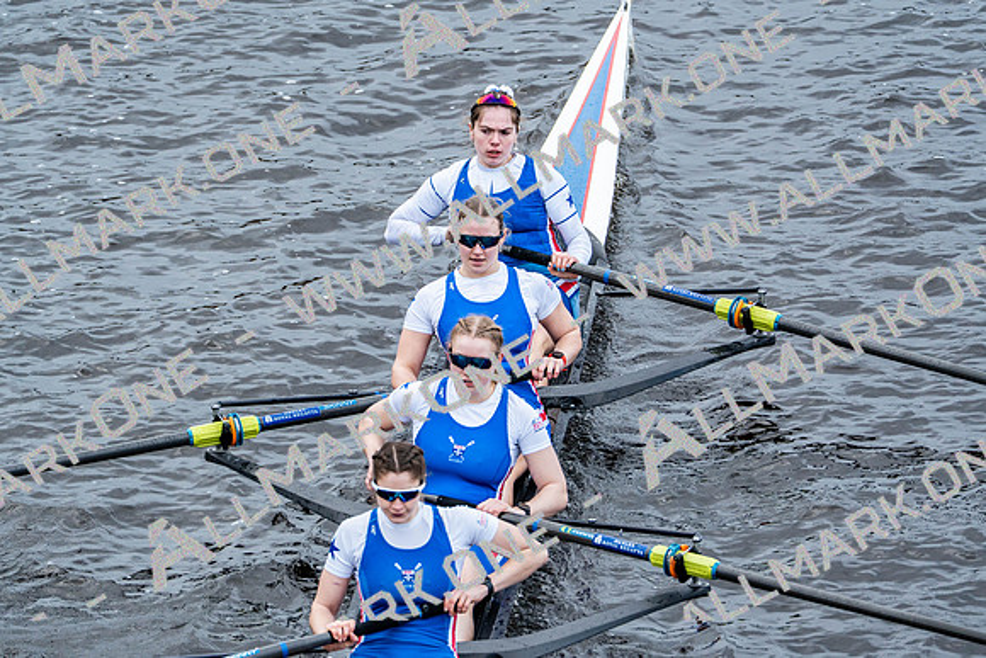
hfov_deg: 4.5
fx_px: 12492
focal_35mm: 456
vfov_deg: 3.0
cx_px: 493
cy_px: 329
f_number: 6.3
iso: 1250
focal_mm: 456
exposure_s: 1/1250
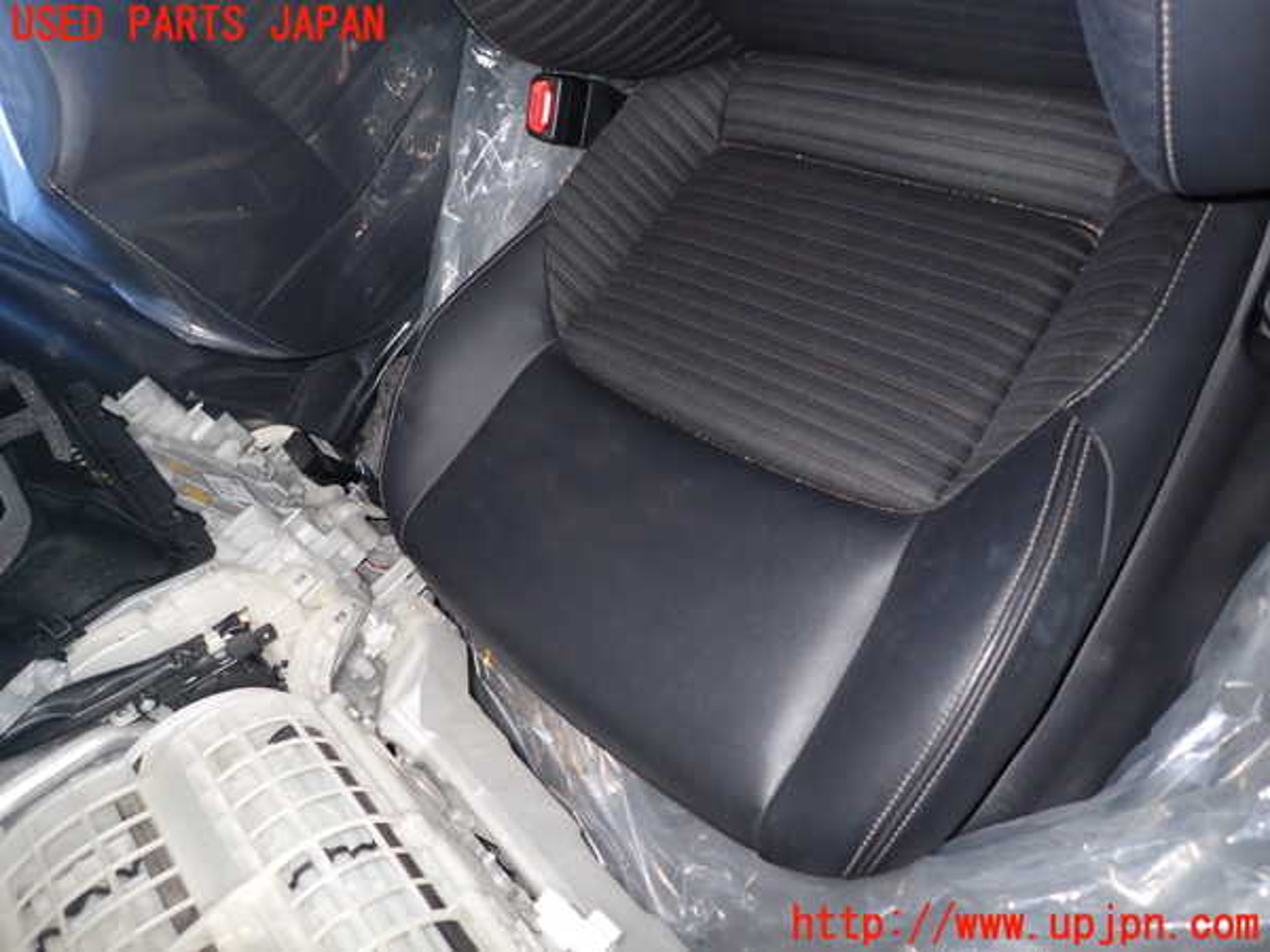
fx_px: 917
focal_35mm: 25
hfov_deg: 69.4
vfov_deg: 54.9
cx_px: 635
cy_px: 476
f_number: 2
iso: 200
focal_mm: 4.5
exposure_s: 1/30
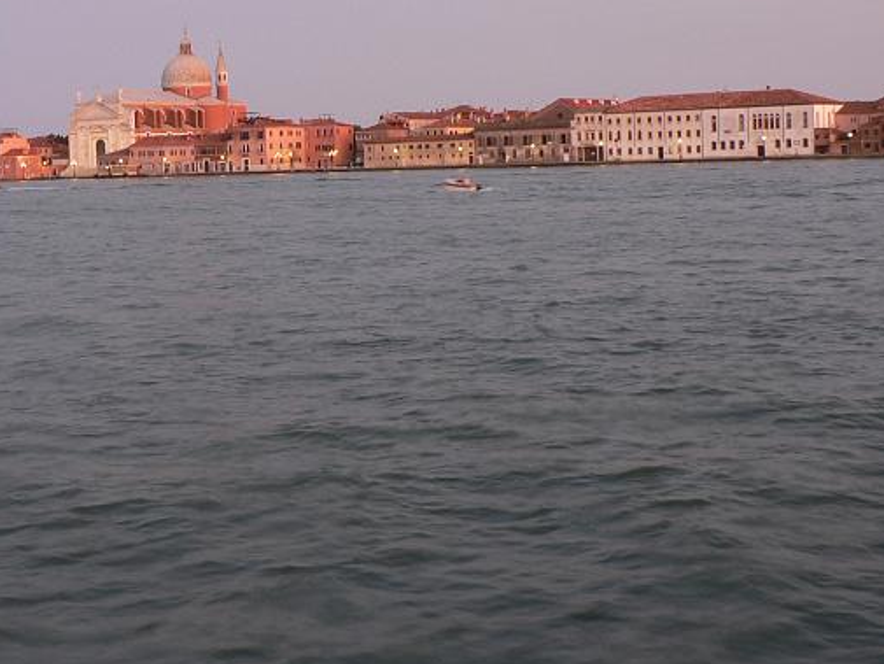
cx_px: 207
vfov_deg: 25.4
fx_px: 1456
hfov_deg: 33.0
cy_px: 189
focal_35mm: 57
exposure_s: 1/4
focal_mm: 6
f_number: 2.8
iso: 80
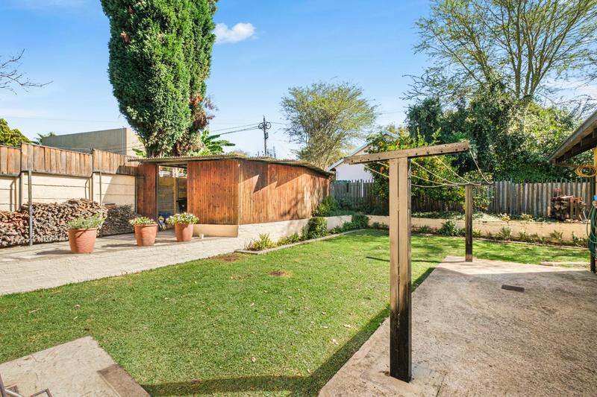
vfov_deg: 77.3
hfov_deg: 100.4
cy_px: 198
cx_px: 298
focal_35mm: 15
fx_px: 249
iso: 800
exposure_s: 1/250
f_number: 13
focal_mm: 10
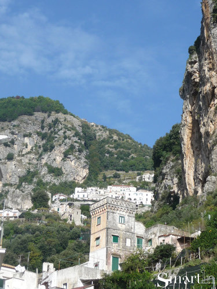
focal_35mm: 105
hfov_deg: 14.1
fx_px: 878
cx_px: 108
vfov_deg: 18.7
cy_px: 144
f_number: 4.6
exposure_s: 1/640
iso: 100
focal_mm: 13.1
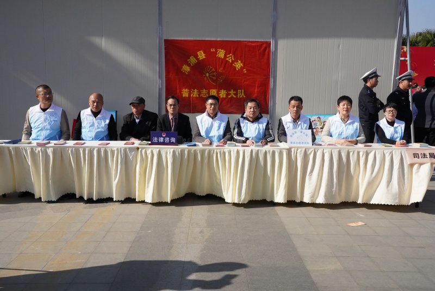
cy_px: 146
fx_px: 447
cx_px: 218
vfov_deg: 36.0
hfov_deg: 51.9
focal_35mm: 37
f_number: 11
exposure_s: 1/8000
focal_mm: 37
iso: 8000
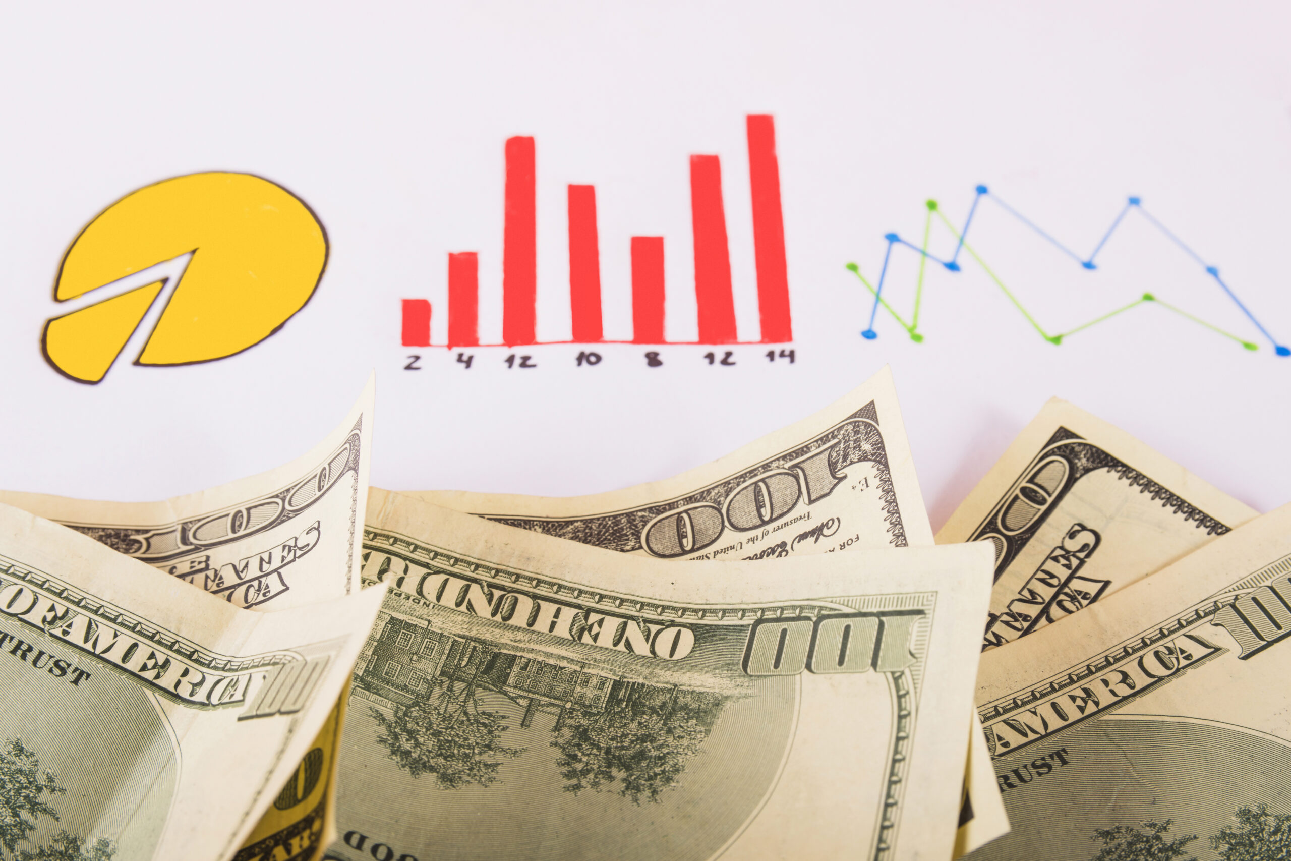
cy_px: 430
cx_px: 646
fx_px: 2690
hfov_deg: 27.0
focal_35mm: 75
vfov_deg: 18.2
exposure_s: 1/200
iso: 100
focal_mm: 50
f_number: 8
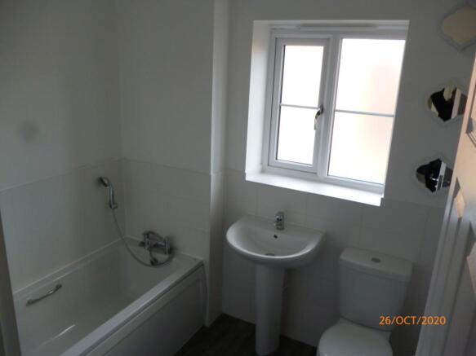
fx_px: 385
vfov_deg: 49.7
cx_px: 238
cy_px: 178
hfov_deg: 63.5
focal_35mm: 28
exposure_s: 1/60
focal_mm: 5
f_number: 3.1
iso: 200
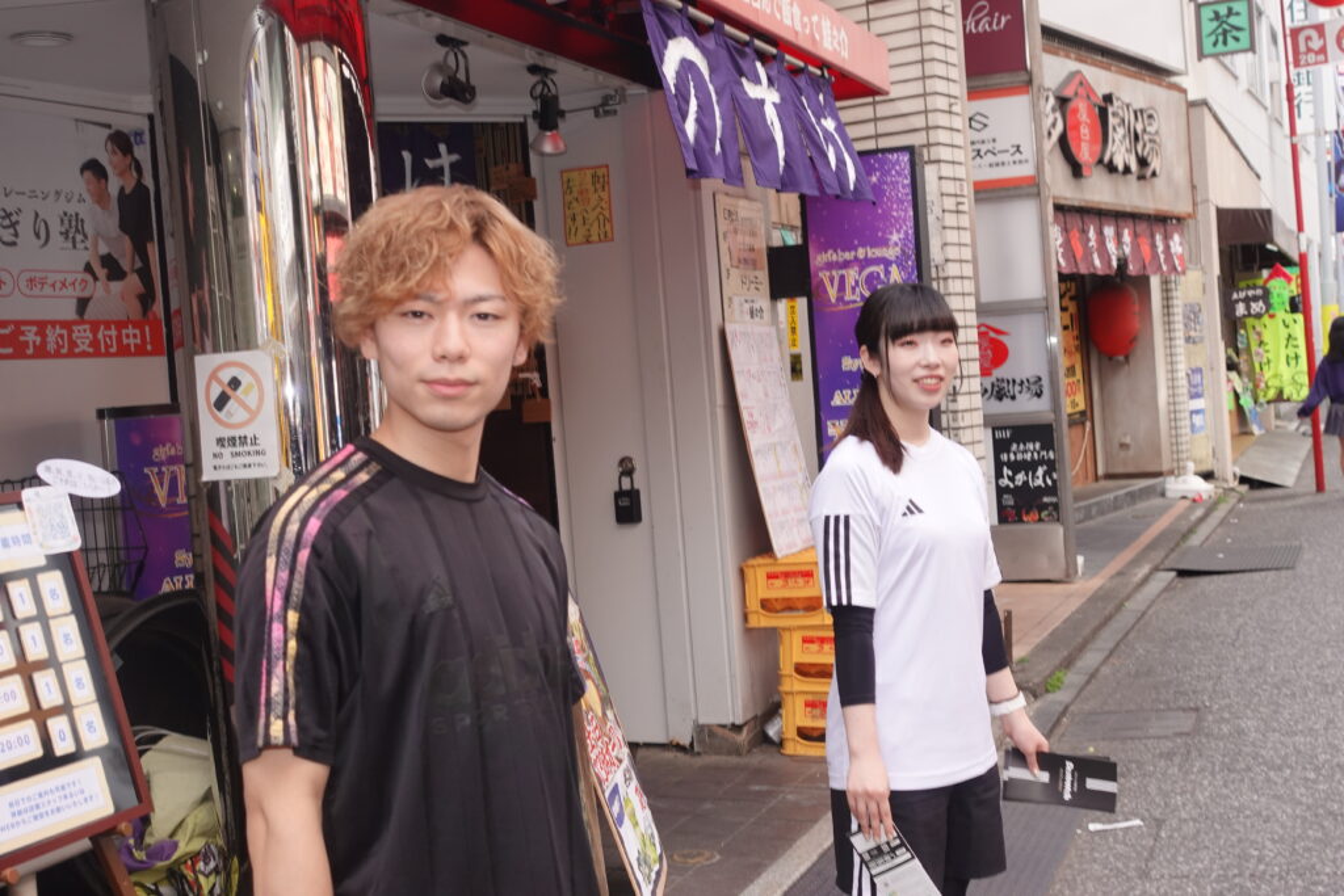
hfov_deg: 41.9
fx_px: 1755
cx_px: 672
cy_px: 448
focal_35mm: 47
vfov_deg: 28.7
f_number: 4
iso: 125
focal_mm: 17.79
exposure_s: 1/160
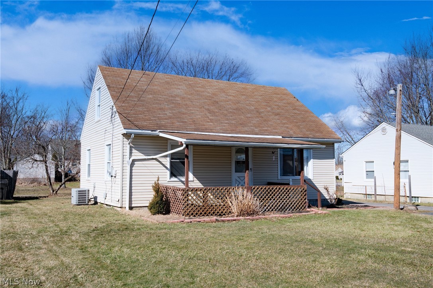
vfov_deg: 37.8
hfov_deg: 54.5
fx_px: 421
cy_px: 144
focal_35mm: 35
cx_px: 216
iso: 100
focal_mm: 35
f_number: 8
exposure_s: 1/400
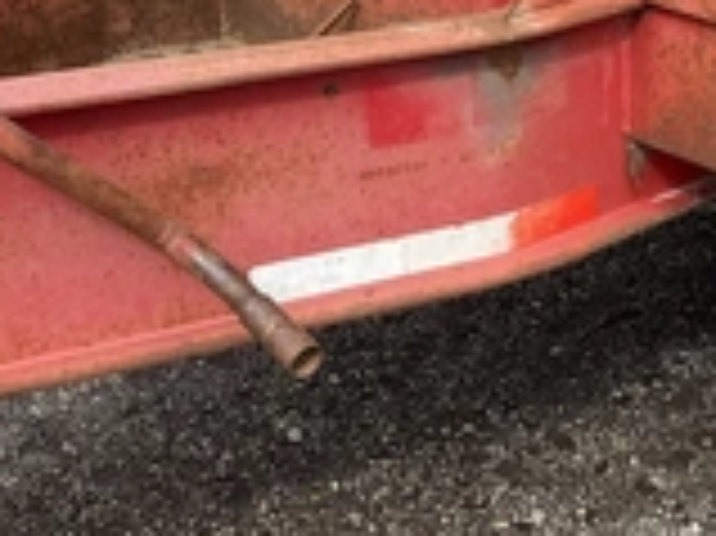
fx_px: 1509
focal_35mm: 73
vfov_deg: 19.8
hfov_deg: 25.5
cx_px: 698
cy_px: 68
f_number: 1.8
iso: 25
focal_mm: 3
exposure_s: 1/829
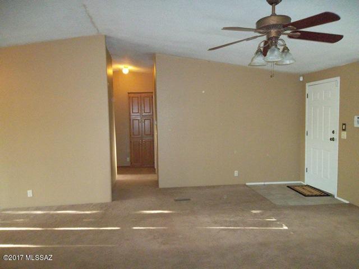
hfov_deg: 65.3
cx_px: 180
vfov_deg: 51.4
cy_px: 134
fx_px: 280
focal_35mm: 27
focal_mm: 4.9
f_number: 3.5
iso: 640
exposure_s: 1/45
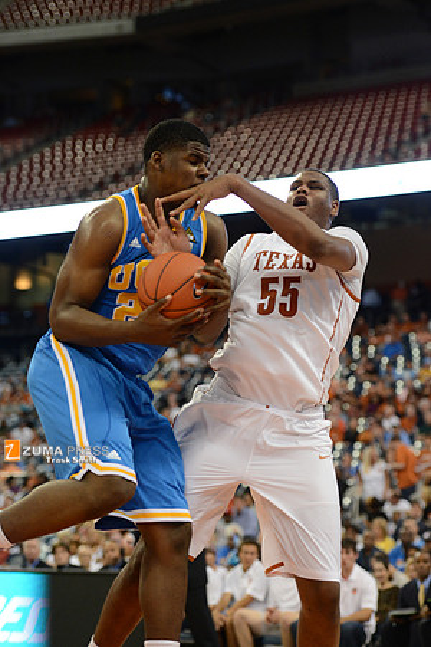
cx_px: 216
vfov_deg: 20.4
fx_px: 1796
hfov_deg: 13.7
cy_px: 324
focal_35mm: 100
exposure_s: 1/1600
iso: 3200
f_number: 2.8
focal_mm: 100
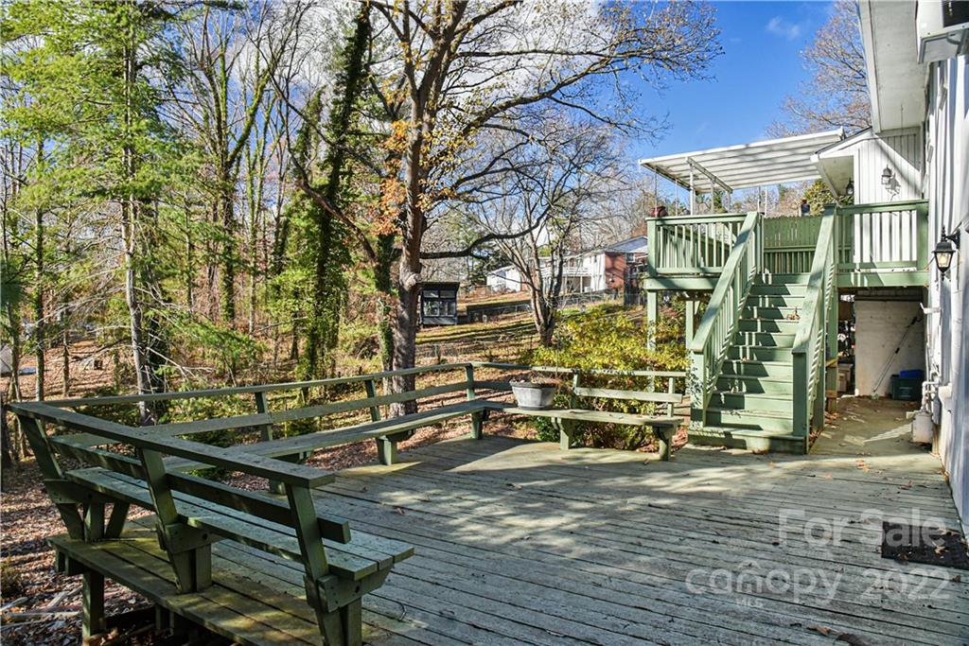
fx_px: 646
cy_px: 323
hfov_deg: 73.7
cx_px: 484
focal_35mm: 24
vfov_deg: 53.1
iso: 1600
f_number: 9
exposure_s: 1/320
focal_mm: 24
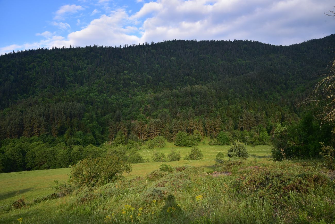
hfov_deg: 39.6
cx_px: 168
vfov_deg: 27.0
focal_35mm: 50
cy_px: 112
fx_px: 465
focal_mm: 50
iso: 200
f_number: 8
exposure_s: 1/125
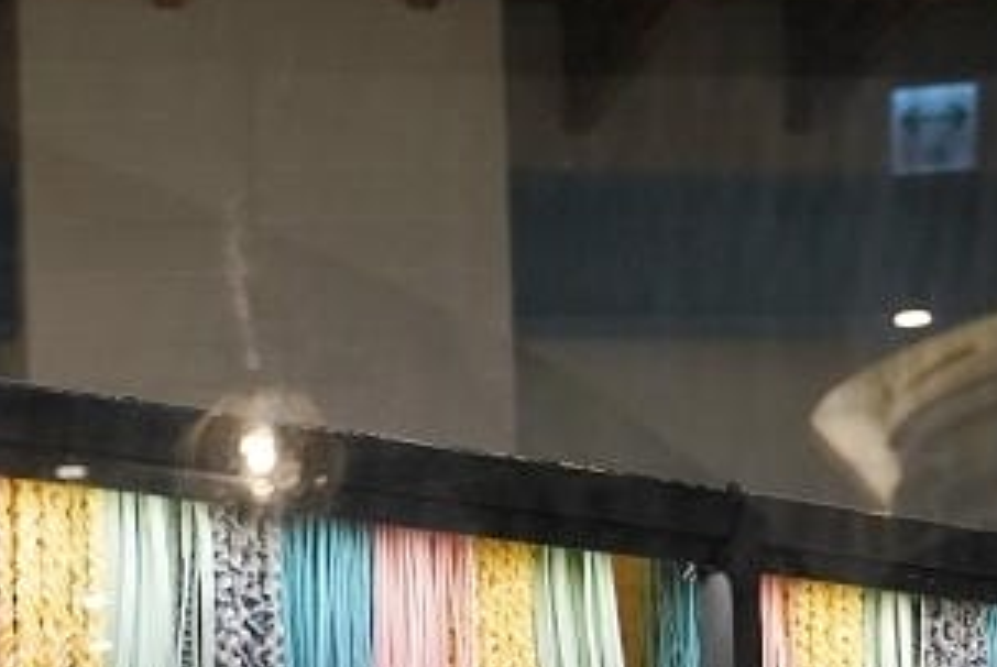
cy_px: 1218
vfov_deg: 10.5
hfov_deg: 16.3
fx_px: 3410
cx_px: 10
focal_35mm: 123
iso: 2000
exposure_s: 1/160
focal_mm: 31
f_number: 2.8
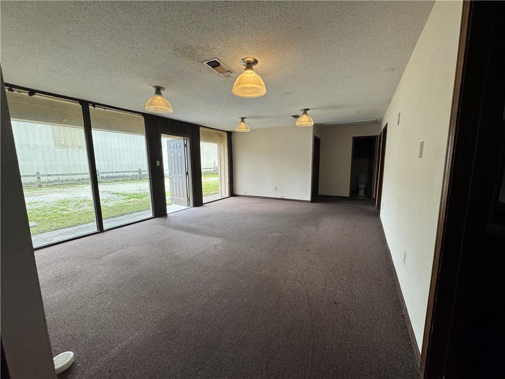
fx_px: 204
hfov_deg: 102.1
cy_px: 190
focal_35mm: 14
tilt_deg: -8.8
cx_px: 252
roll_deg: +1.2
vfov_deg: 85.7
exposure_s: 1/120
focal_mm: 2.22
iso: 250
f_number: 2.2
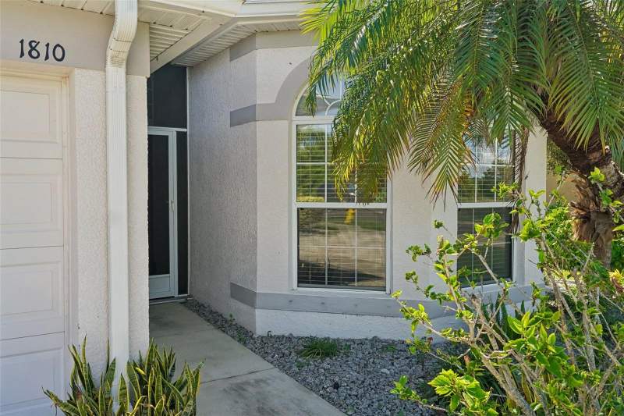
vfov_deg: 43.6
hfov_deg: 61.9
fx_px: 520
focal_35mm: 30
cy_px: 208
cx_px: 312
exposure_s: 1/800
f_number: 8
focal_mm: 20
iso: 800
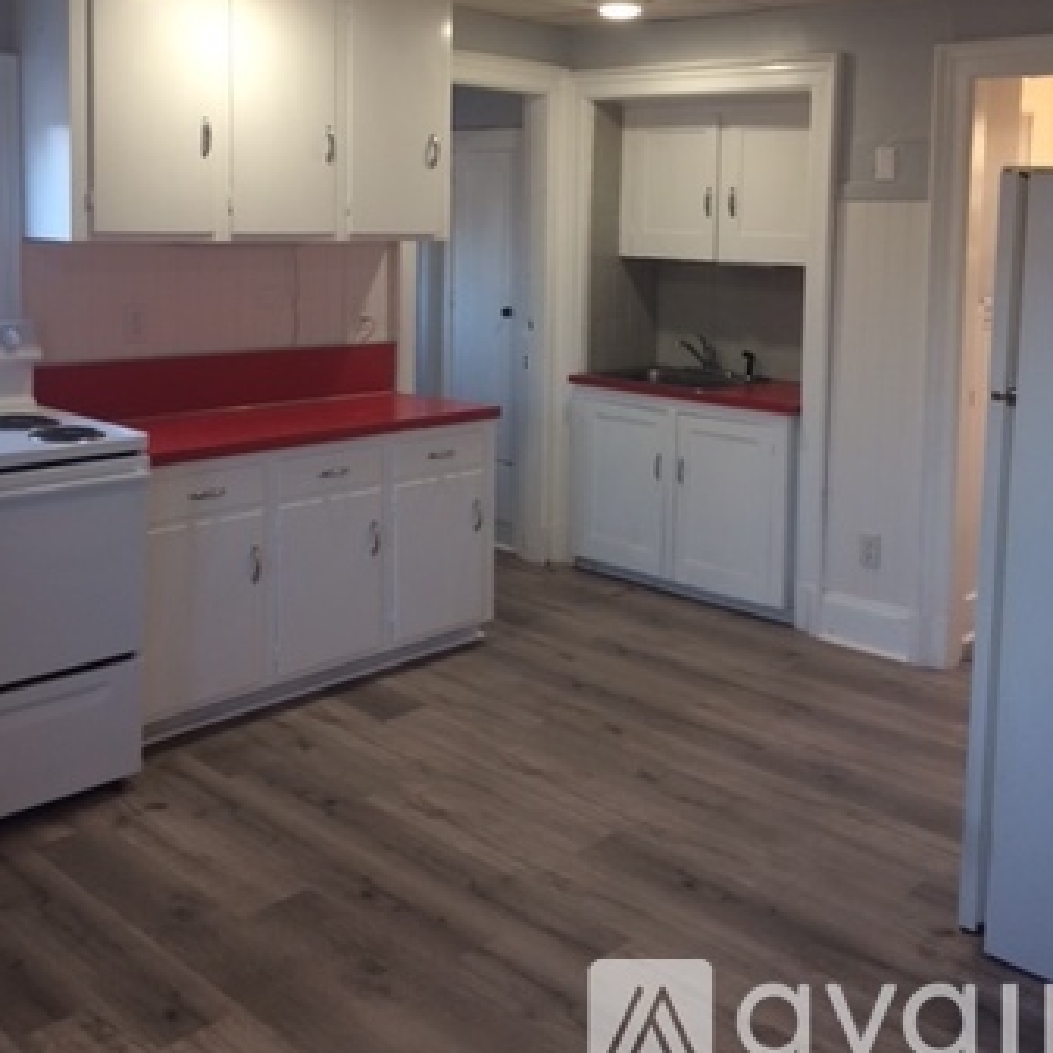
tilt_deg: -5.4
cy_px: 303
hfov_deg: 43.9
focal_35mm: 38
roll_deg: +0.5
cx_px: 508
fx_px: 1308
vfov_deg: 42.9
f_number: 2.2
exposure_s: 1/30
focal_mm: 4.15
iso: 64
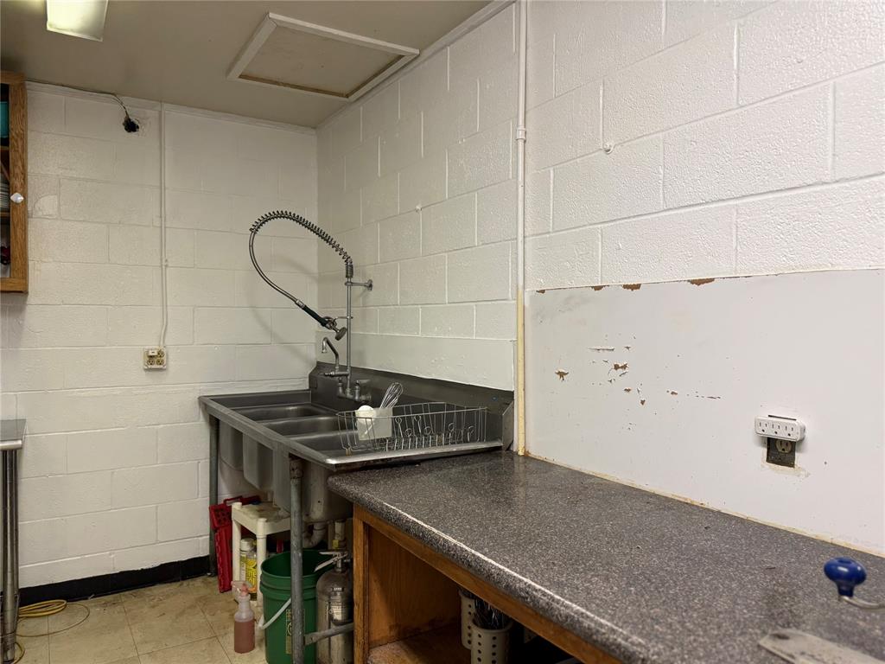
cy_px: 332
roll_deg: +0.1
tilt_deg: -1.1
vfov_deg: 56.8
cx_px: 442
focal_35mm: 24
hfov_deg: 71.6
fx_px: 614
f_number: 1.78
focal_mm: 6.76
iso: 160
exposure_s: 1/120
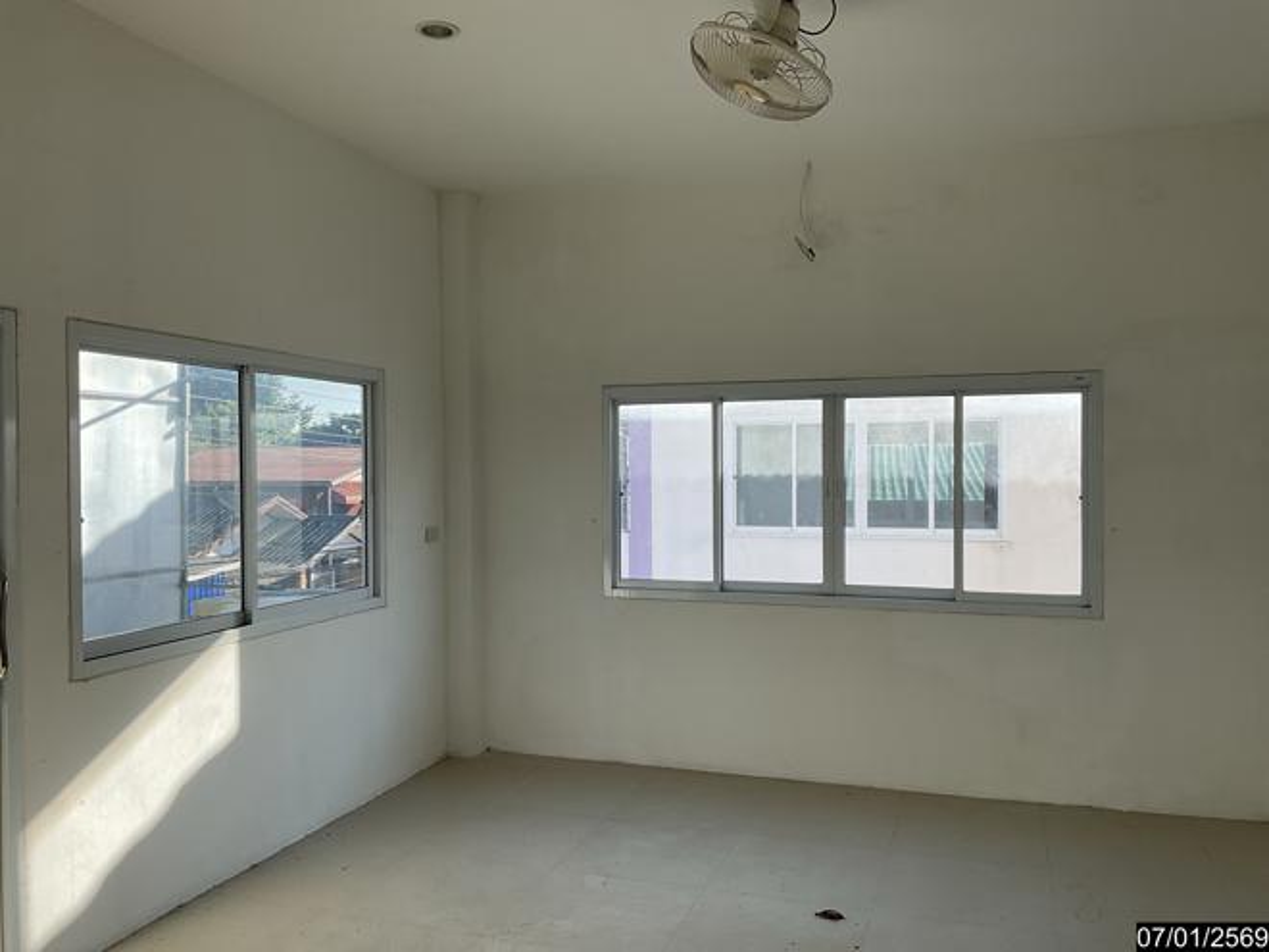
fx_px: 1063
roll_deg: +1.0
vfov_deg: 48.2
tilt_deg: +0.3
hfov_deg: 61.7
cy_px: 476
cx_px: 634
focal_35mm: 29
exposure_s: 1/415
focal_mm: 3
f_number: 1.8
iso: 16
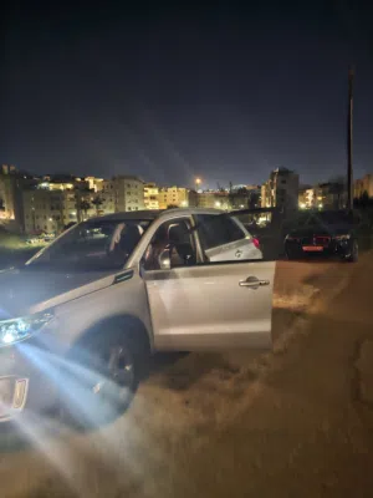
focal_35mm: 23
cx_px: 186
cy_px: 249
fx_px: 330
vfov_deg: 73.9
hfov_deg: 58.9
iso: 1250
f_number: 1.7
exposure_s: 1/16.7
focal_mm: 6.3
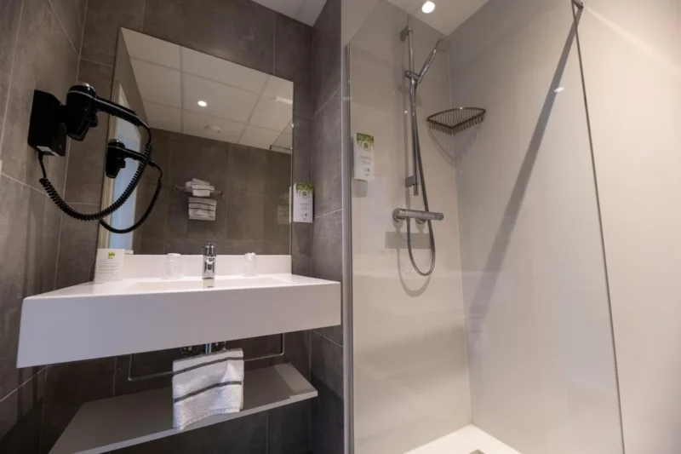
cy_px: 227
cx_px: 340
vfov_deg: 81.2
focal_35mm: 14
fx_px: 265
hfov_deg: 104.3
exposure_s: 1/30
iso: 640
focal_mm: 14
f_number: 5.6
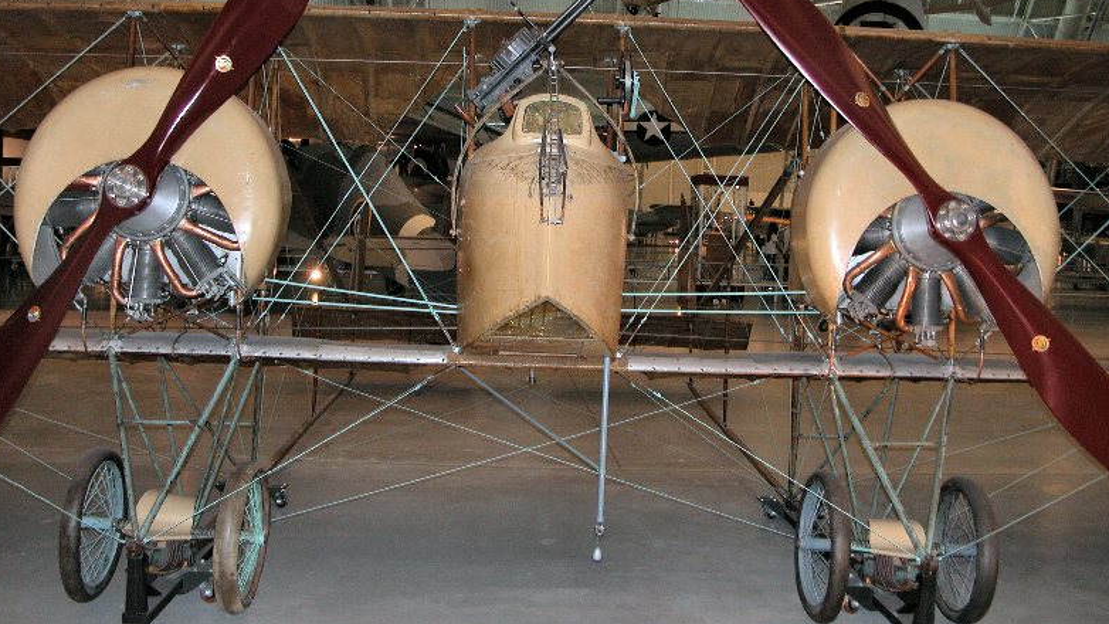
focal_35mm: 39
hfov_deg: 51.6
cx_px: 553
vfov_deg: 30.3
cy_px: 224
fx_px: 1147
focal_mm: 8.9
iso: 200
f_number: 2.8
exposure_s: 1/60
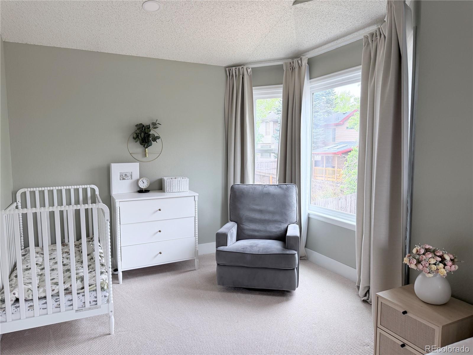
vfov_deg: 56.8
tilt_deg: -5.7
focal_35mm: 24
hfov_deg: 71.6
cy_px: 178
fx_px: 328
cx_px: 236
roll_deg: +0.7
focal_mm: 6.76
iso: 125
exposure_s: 1/193
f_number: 1.78
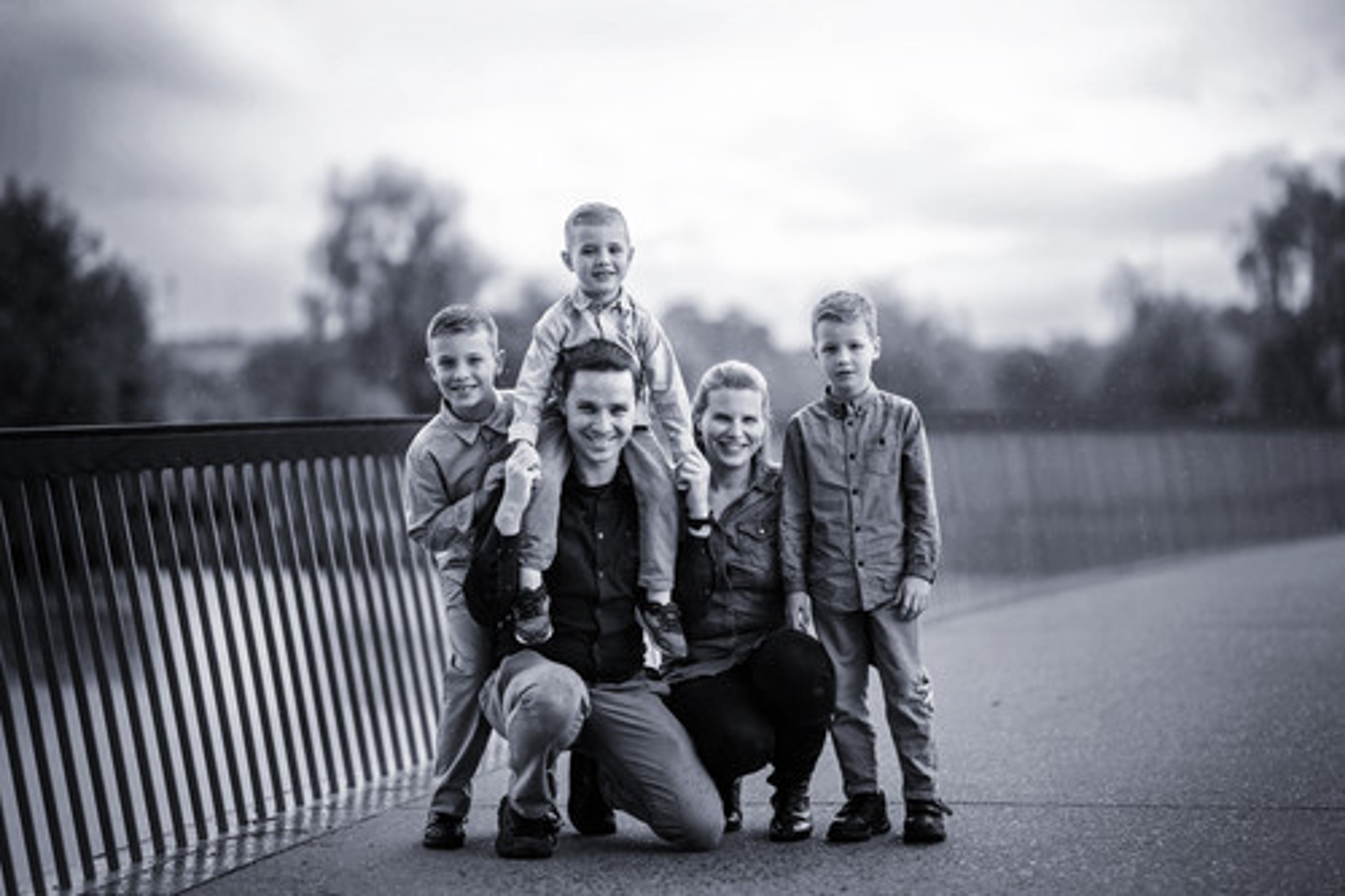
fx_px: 3174
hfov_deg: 23.9
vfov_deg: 16.1
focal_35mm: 85
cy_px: 448
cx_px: 672
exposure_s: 1/1600
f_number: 1.4
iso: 100
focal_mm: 85
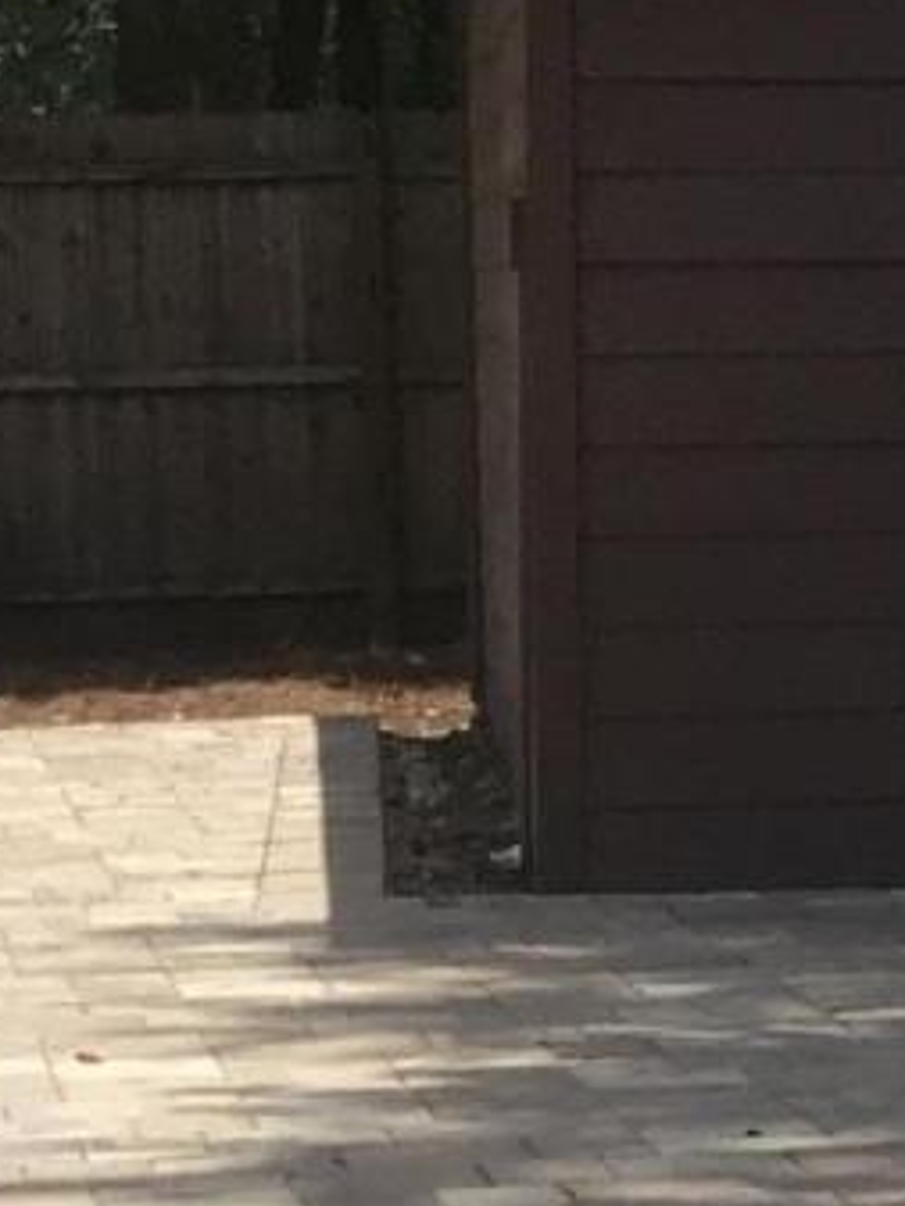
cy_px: 787
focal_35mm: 184
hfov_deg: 7.6
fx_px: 6410
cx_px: 2000
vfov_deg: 10.7
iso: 25
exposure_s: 1/1045
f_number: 2.4
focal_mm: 3.3
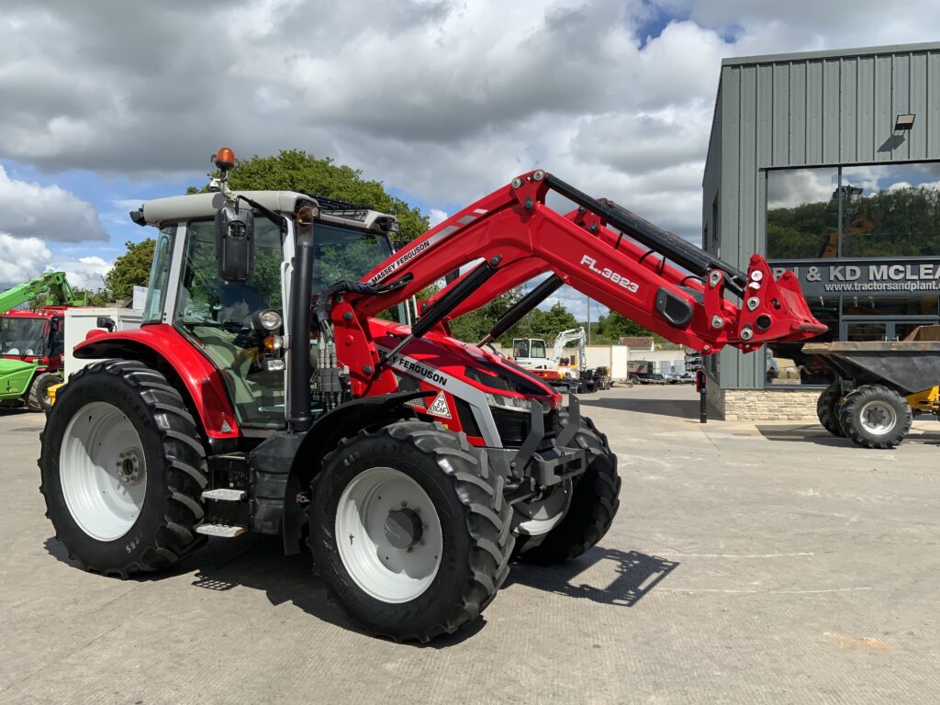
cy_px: 352
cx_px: 470
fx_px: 787
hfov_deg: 61.7
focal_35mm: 29
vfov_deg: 48.2
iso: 16
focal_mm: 3
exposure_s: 1/2427
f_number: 1.8
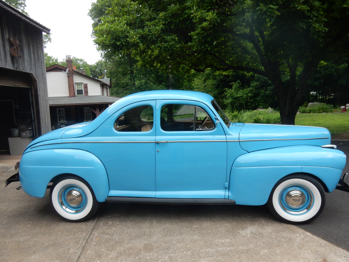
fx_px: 252
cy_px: 131
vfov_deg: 54.9
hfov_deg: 69.4
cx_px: 174
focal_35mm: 25
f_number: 3.7
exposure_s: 1/500
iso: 280
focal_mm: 4.5
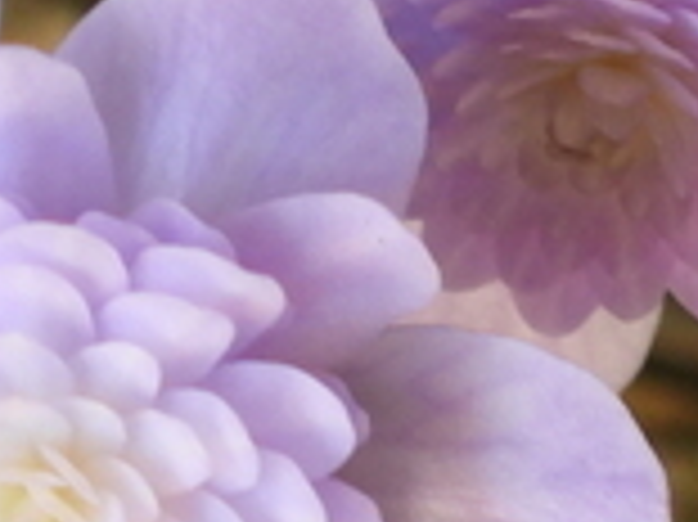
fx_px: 4674
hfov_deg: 8.5
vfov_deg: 6.4
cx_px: 829
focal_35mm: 232
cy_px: -22
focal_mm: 5.4
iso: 100
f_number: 3.2
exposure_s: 1/60
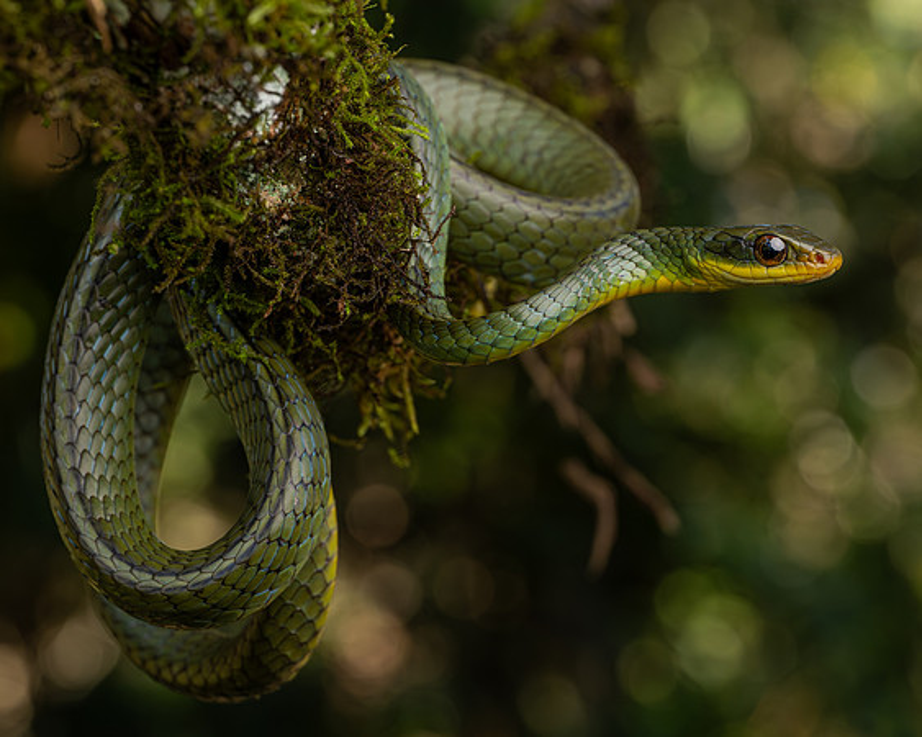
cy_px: 387
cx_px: 472
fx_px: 3773
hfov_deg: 13.9
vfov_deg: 11.2
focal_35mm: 138
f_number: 11
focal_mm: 105
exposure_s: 1/200
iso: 640
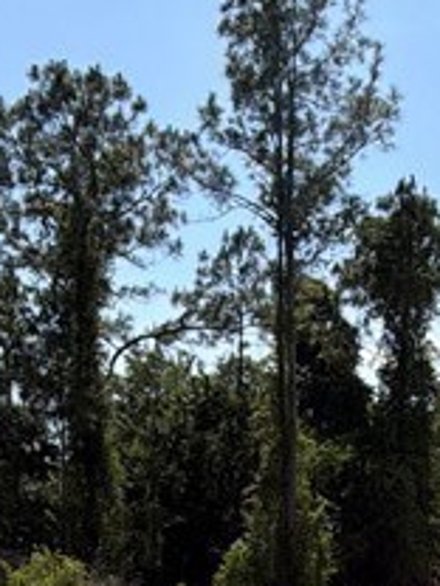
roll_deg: -1.4
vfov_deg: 24.5
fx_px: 1169
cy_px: 763
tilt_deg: -9.0
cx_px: 364
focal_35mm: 69
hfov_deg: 21.0
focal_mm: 2.22
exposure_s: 1/1368
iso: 20
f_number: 2.2
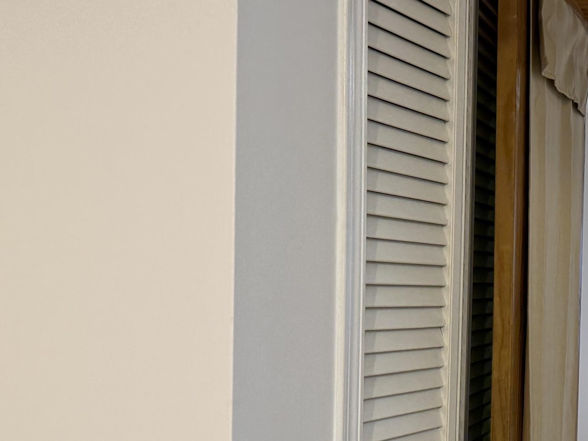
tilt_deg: -3.0
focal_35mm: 65
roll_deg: -2.2
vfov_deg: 22.3
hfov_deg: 27.3
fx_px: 1104
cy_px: 346
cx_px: 645
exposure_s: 1/120
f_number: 1.78
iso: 250
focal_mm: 6.76
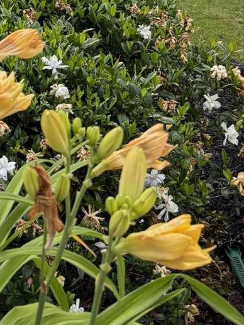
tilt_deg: -0.9
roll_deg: -3.2
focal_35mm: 107
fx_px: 1005
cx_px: -116
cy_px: -315
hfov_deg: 13.1
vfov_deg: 15.1
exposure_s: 1/325
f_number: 1.78
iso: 100
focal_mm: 6.76
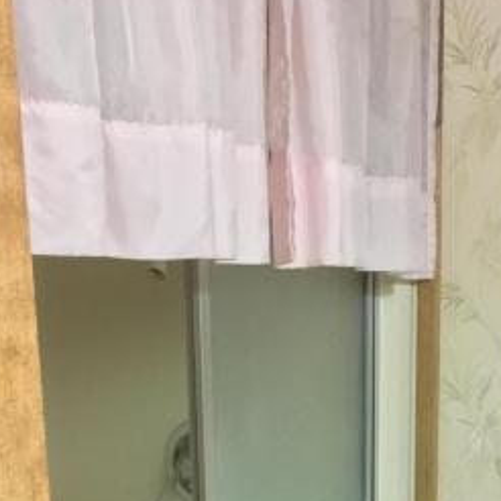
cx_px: 424
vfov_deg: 19.3
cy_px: 723
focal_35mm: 80
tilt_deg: -16.3
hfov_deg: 21.3
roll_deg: -0.7
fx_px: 1310
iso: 200
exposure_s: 1/30
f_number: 2.2
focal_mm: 4.15
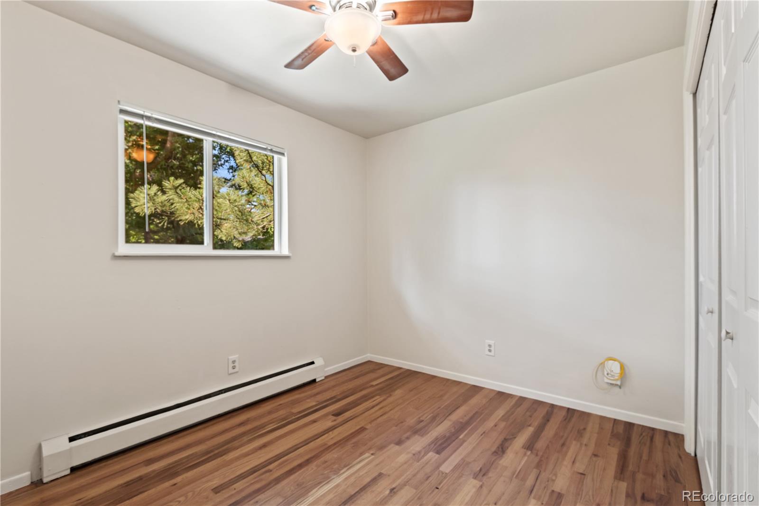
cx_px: 380
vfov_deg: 73.7
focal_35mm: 16
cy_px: 253
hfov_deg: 96.7
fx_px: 337
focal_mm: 16
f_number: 11
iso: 250
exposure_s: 1.3
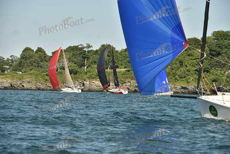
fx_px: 1278
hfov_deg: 10.3
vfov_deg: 6.9
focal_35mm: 200
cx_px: 115
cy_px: 77
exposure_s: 1/1000
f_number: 7.1
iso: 250
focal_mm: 200
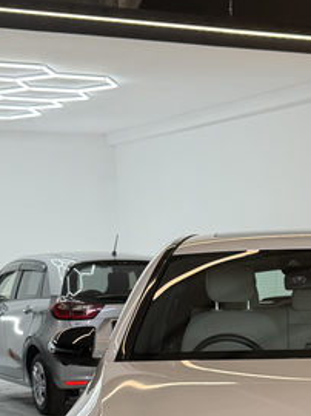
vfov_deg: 19.5
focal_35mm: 95
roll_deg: -0.8
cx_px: 319
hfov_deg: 15.2
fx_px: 1140
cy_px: 492
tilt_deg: -10.5
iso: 50
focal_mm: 6.76
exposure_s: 1/100
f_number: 1.78
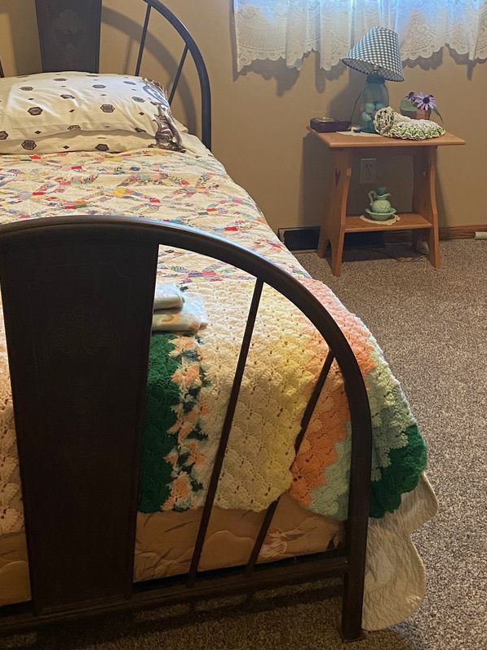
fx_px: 919
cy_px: 200
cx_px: 419
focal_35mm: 49
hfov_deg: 28.7
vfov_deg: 38.3
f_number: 1.8
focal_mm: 4.25
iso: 400
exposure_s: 1/40
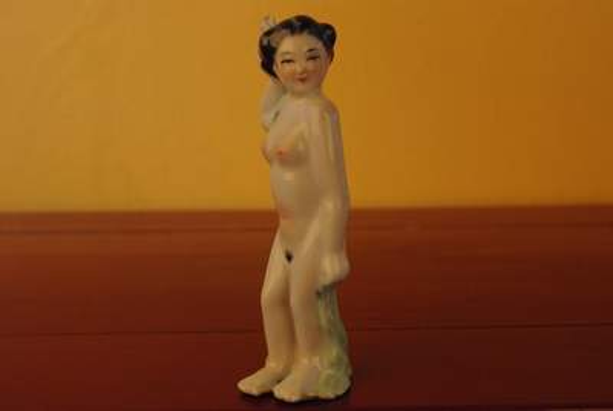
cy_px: 206
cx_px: 306
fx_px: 716
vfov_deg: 32.0
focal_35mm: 42
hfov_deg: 46.3
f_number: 6.7
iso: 1600
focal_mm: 28.13
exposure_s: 1/90
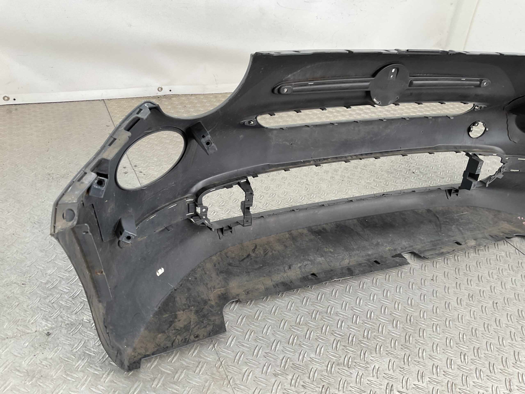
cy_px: 197
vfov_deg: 48.2
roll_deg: -10.4
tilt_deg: -32.3
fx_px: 440
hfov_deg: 61.7
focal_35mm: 29
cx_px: 262
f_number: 1.8
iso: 25
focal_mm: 3
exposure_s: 1/120
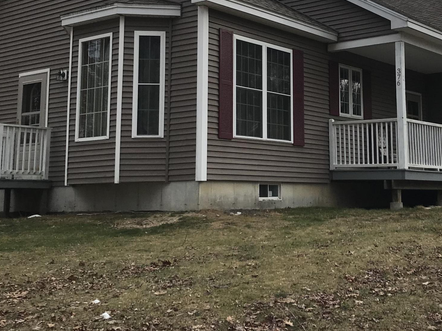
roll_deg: +0.8
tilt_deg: +9.3
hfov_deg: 33.4
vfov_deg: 25.5
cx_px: 308
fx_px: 728
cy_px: 99
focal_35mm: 57
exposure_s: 1/1429
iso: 20
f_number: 1.8
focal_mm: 3.99
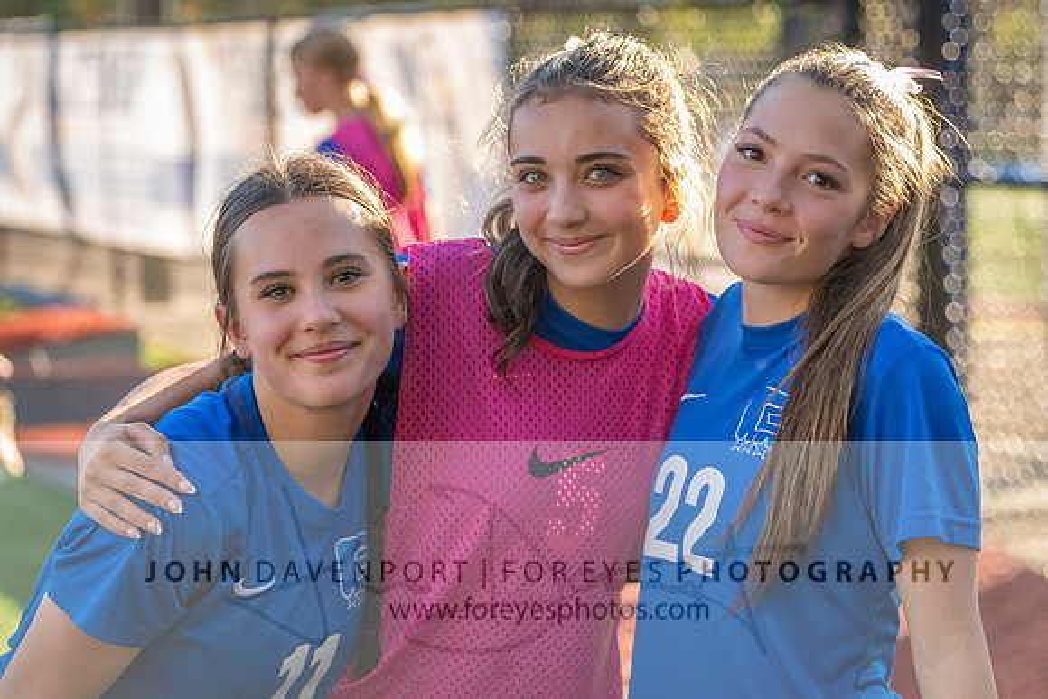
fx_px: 2811
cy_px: 317
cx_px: 544
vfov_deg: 14.2
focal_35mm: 97
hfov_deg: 21.1
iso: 1600
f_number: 2.8
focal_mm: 70
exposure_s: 1/3200
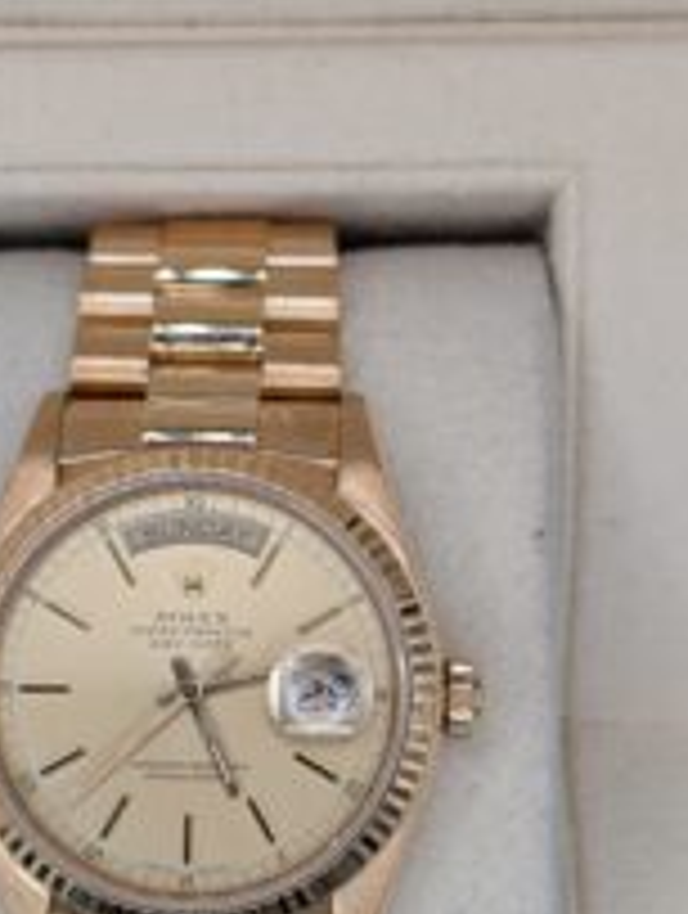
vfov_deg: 20.3
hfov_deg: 15.4
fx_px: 2536
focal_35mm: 96
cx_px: 211
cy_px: 603
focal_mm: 6.9
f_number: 1.68
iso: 20
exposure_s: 1/257
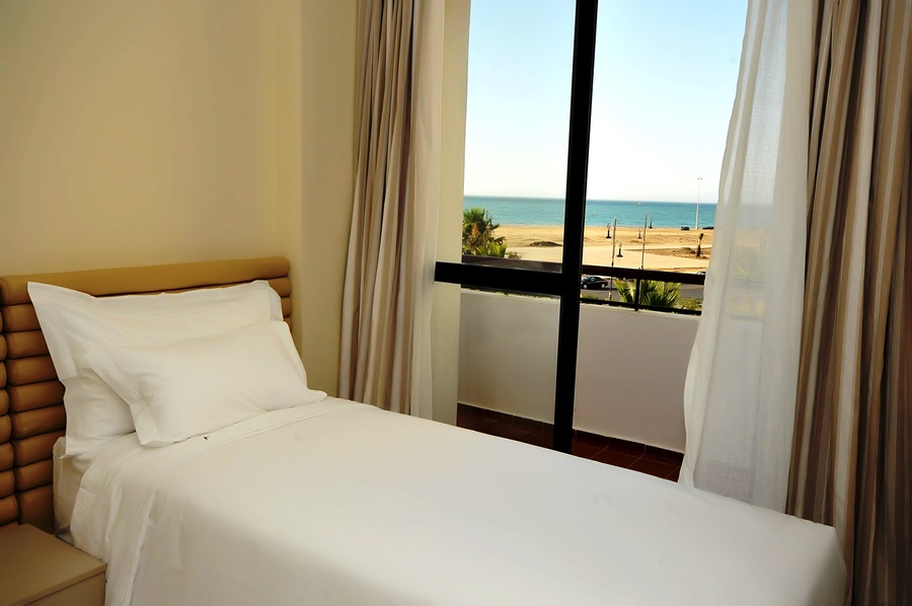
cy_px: 303
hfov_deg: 62.0
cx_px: 456
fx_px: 759
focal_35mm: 30
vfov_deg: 43.5
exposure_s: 1/250
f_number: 14
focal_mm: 20
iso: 1000
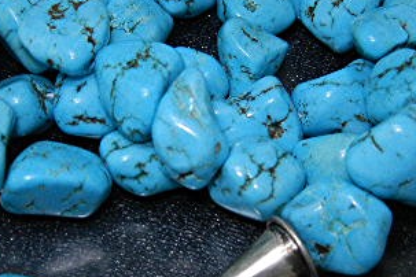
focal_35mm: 66
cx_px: 199
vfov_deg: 20.6
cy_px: 147
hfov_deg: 30.5
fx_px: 763
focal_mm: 5.4
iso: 340
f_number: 7
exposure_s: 1/30
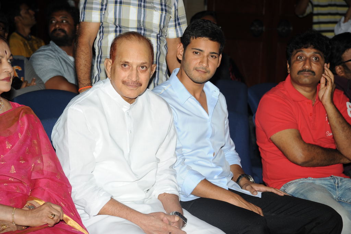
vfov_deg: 11.4
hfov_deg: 17.1
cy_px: 117
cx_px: 176
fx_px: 1170
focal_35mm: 120
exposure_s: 1/125
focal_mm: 120
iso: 500
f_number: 7.1
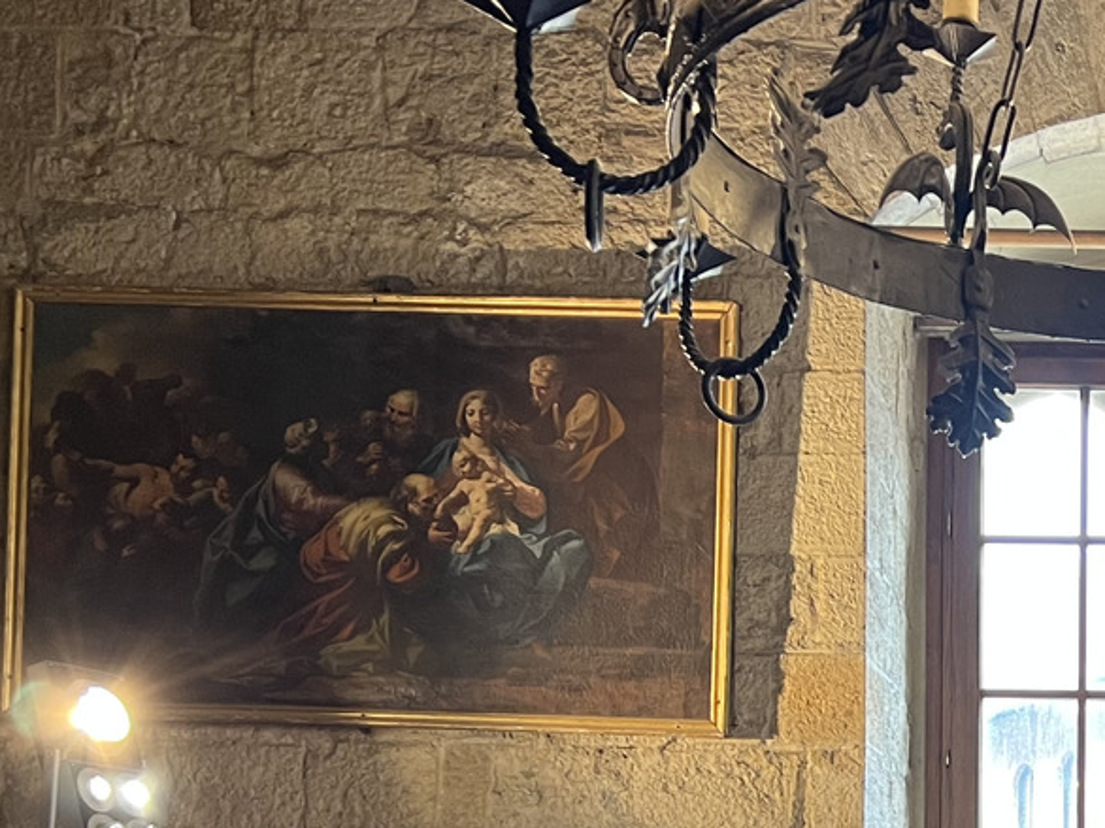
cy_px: 954
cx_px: 1218
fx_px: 2266
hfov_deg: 25.4
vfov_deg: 19.6
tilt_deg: +1.7
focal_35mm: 71
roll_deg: -0.2
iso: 100
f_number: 1.5
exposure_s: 1/50
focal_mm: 5.7
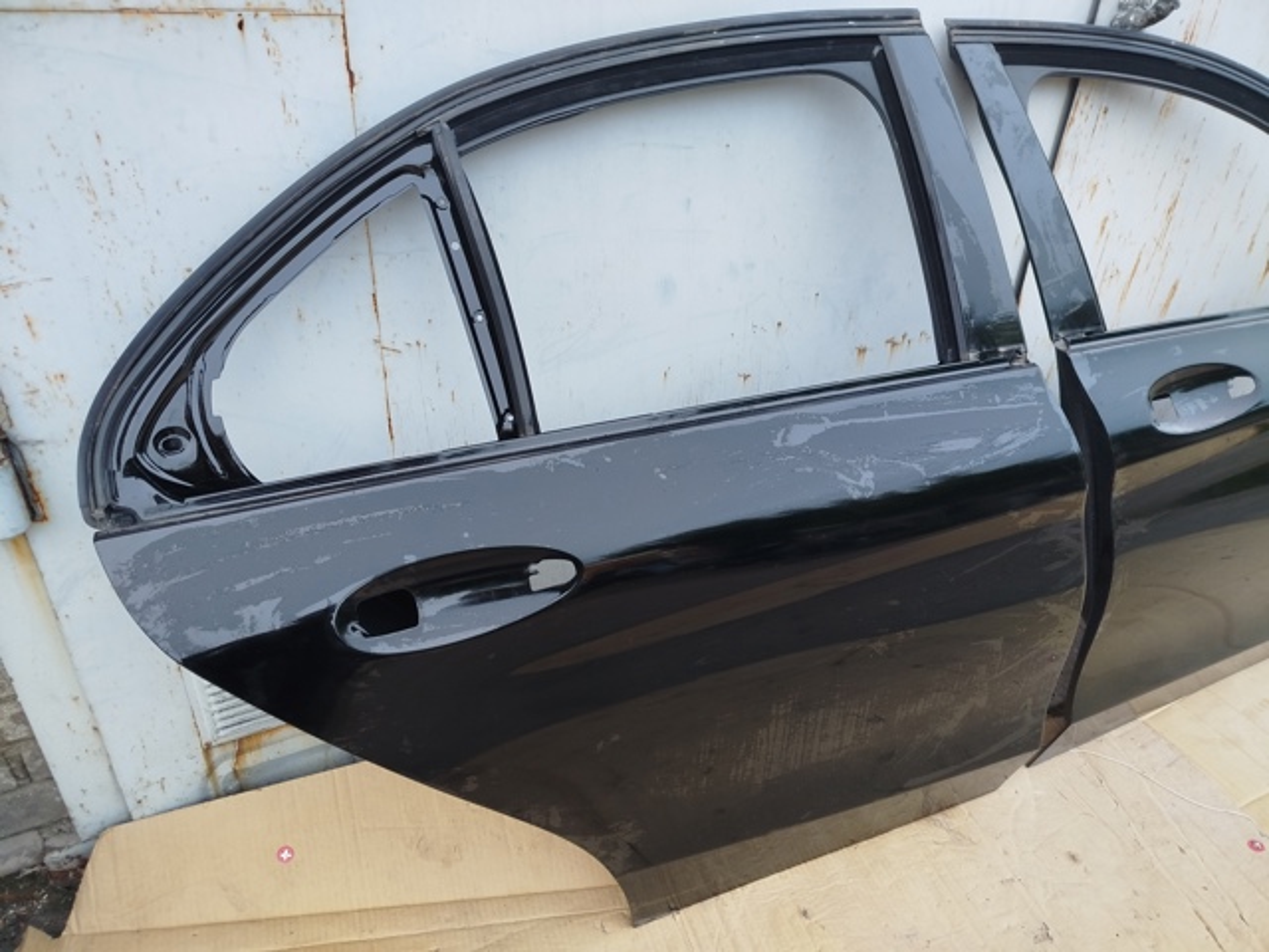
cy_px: 476
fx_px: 880
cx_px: 634
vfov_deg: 56.8
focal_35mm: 24
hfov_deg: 71.6
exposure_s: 1/33
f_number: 1.7
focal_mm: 5.31
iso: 200
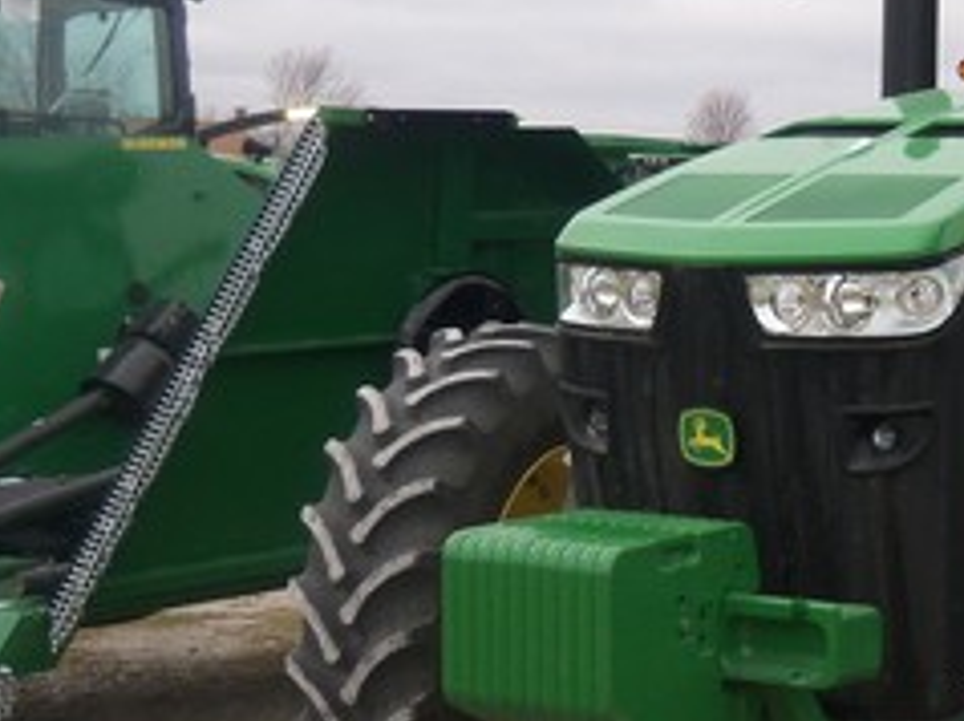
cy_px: 352
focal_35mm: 87
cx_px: 1005
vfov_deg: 16.9
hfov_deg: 21.6
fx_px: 2420
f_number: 4.3
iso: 64
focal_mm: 6.8
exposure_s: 1/200
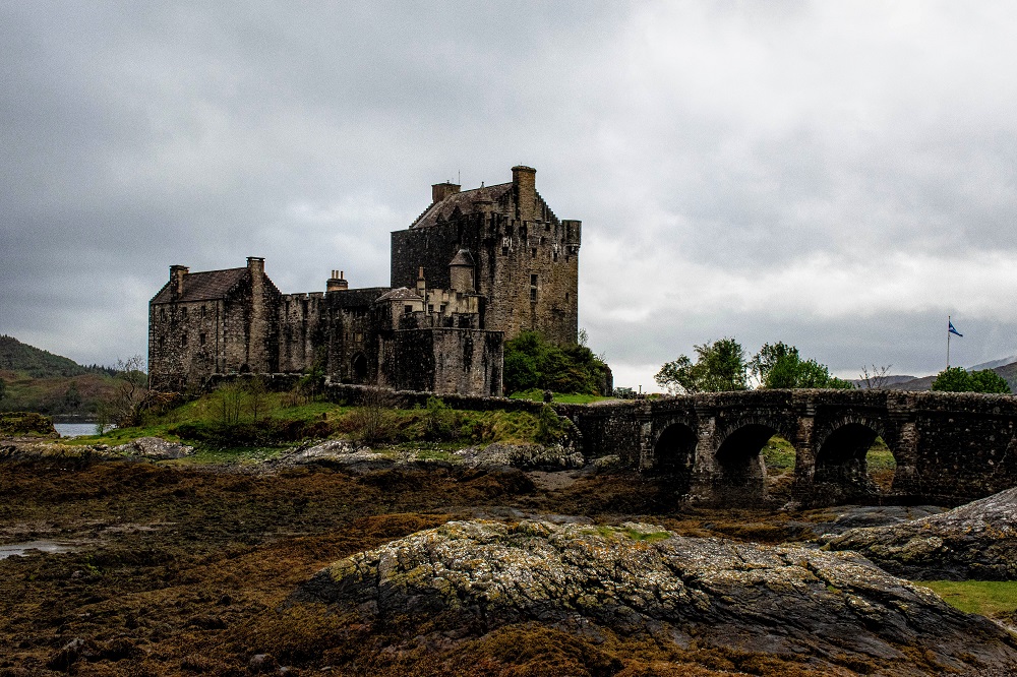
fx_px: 1440
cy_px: 338
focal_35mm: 51
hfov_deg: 38.9
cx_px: 508
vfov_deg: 26.5
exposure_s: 1/800
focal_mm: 34
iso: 1000
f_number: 10
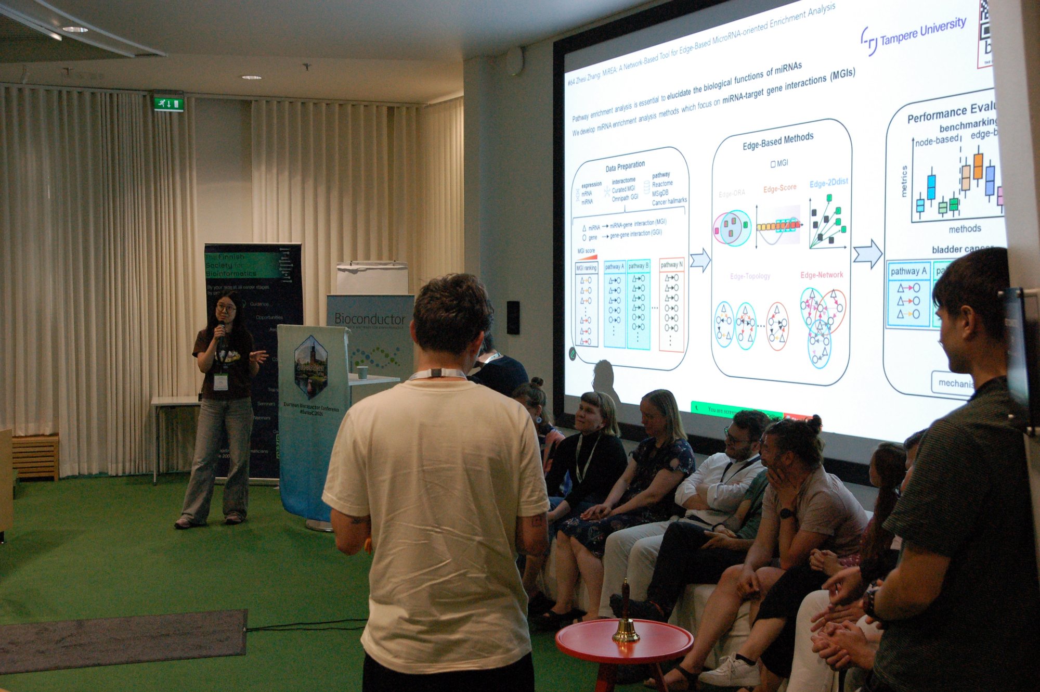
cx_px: 520
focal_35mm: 40
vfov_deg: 33.0
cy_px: 346
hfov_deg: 48.0
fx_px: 1169
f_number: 5
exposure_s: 1/125
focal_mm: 27
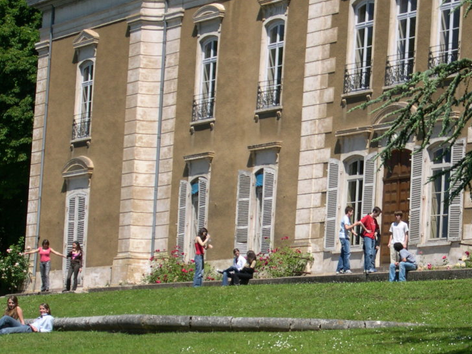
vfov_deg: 10.3
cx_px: 281
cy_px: 211
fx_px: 1964
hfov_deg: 13.7
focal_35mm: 144
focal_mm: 21.6
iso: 100
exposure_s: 1/534
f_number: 4.8
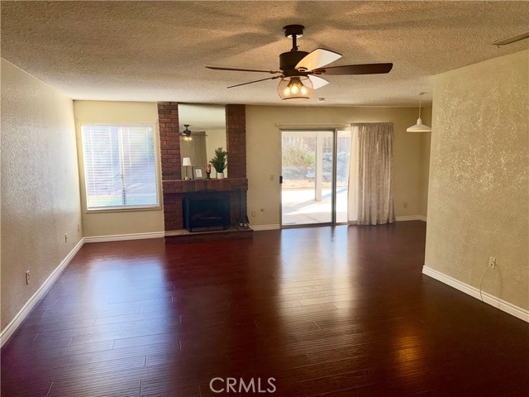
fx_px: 367
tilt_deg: -7.8
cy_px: 198
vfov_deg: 56.8
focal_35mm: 24
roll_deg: +0.8
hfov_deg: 71.6
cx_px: 264
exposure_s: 1/216
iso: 64
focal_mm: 6.76
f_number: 1.78
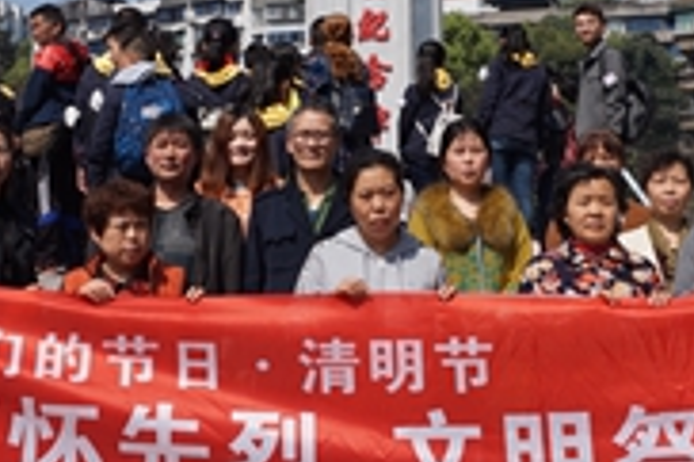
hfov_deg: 30.5
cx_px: 393
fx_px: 1271
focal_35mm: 66
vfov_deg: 20.4
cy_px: 101
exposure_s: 1/200
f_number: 11
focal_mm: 16
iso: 100
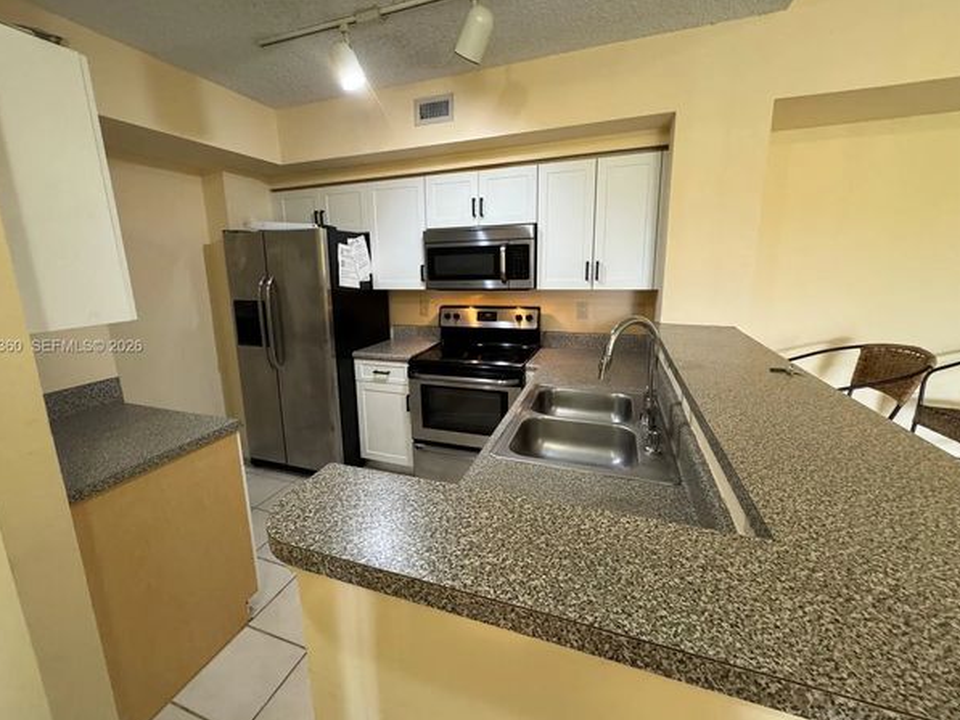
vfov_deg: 81.7
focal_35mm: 15
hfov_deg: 98.1
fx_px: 416
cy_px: 347
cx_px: 457
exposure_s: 1/60
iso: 400
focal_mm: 2.22
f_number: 2.2
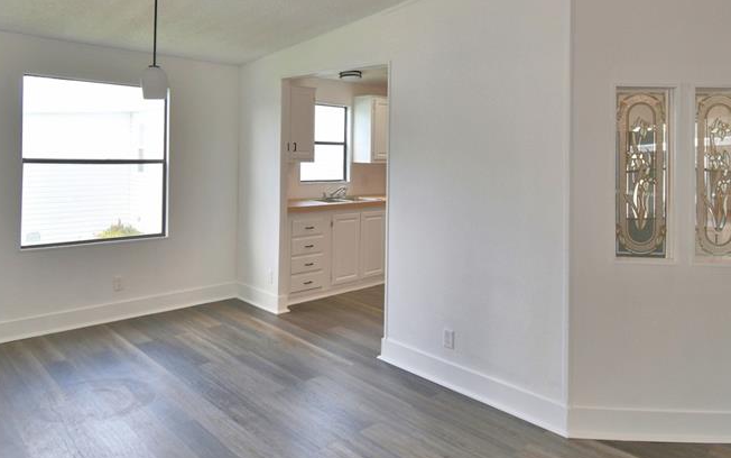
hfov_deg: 74.6
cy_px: 147
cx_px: 327
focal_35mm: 24
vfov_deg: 50.1
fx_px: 478
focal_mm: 10
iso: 125
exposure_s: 1/60
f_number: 4.5
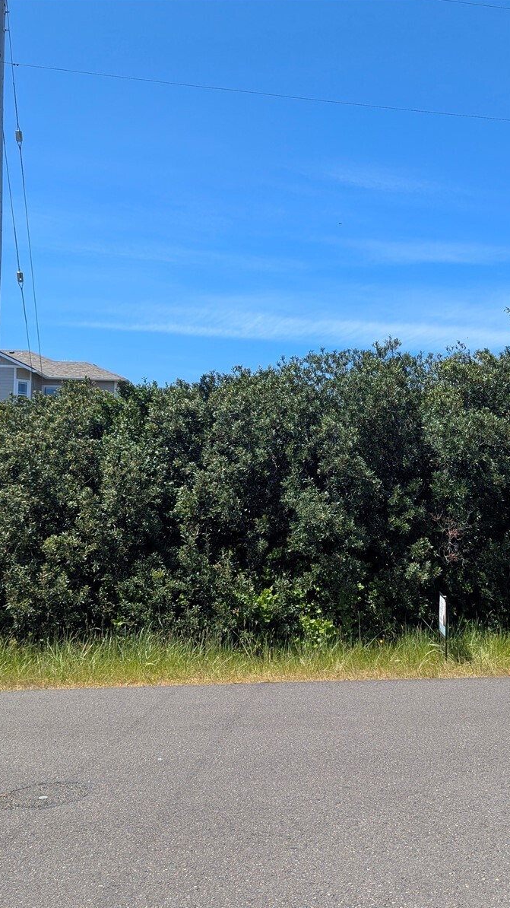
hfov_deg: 33.0
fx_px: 842
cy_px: 453
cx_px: 383
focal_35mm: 35
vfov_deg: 56.6
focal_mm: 6.81
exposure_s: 1/1316
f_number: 1.85
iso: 45
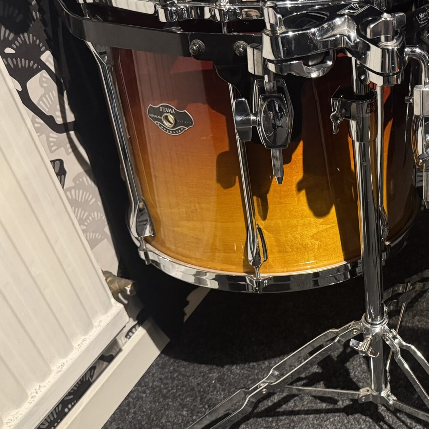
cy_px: 271
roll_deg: +3.0
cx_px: 414
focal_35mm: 44
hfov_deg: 35.3
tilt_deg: -42.5
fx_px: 617
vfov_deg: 38.1
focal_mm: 6.76
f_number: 1.78
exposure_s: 1/33
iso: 640
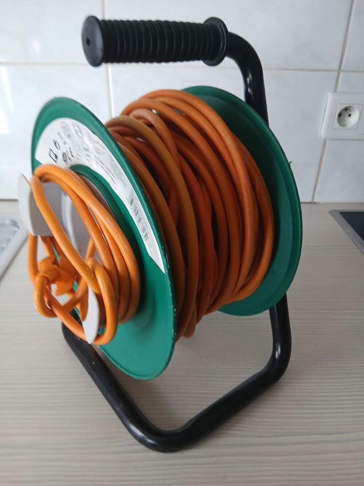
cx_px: 182
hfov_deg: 53.1
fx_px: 364
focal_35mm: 26
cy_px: 243
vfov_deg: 67.3
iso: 64
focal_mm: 3.98
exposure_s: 1/50
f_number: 1.8
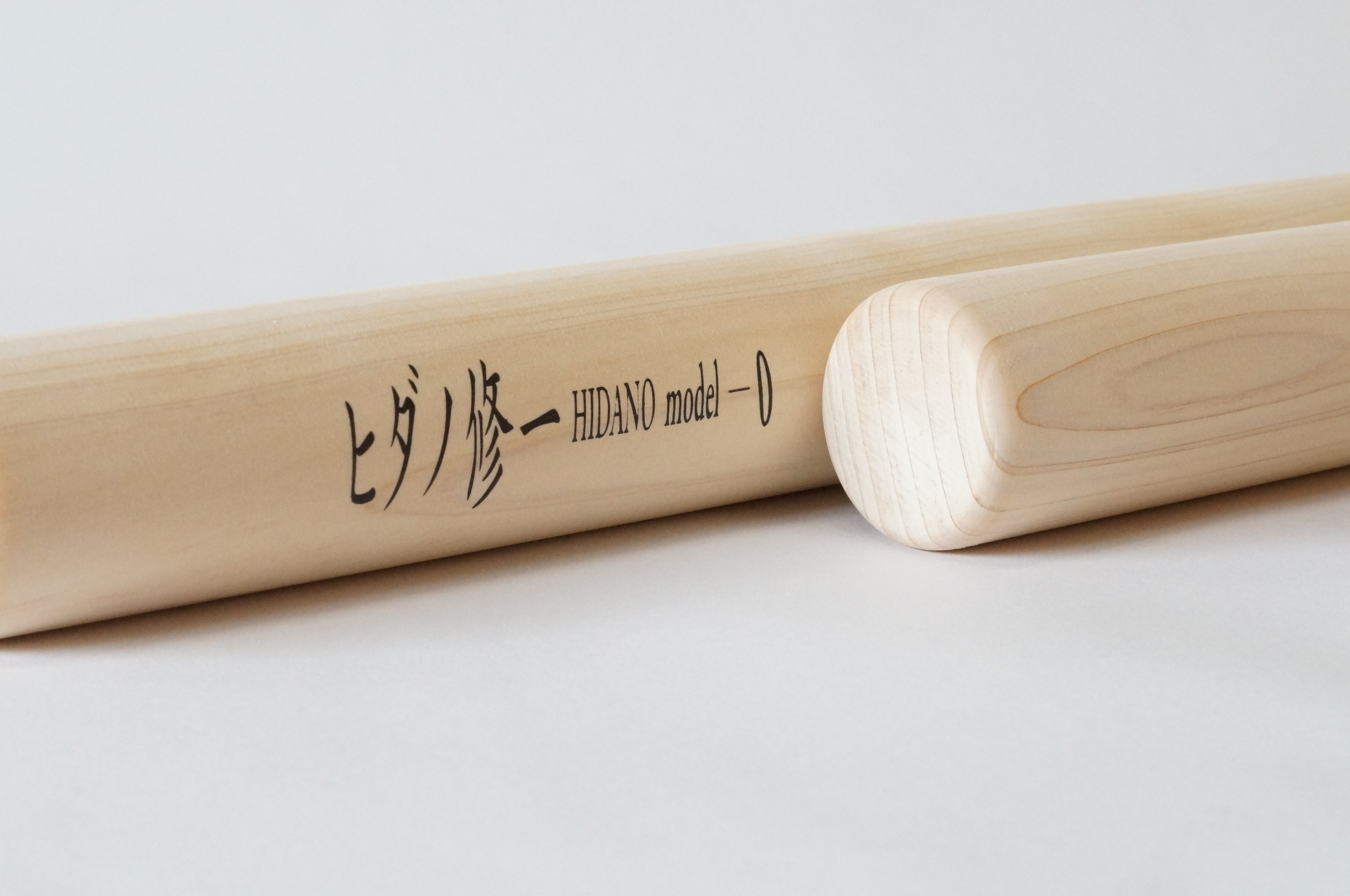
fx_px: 2808
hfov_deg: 27.0
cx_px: 675
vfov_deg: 18.1
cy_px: 448
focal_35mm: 75
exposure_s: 1/30
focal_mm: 50
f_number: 14
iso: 3200
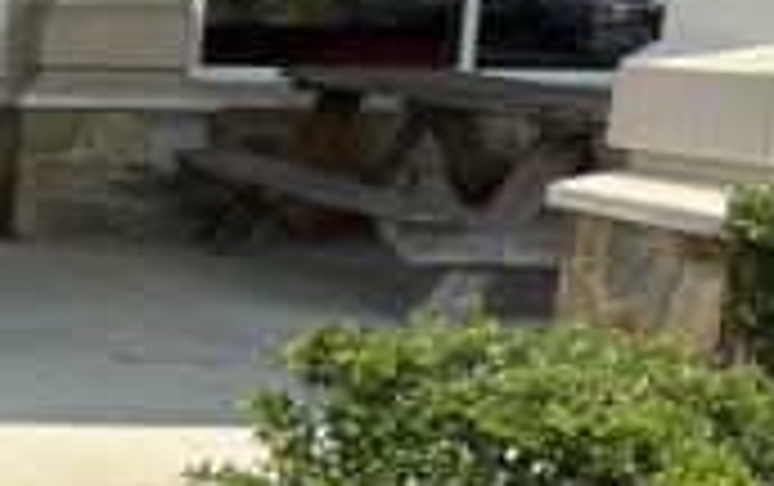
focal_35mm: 118
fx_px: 2492
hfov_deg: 13.9
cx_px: -936
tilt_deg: -9.0
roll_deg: -0.7
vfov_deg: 11.1
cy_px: 382
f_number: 1.78
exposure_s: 1/2445
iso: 80
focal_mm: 6.76
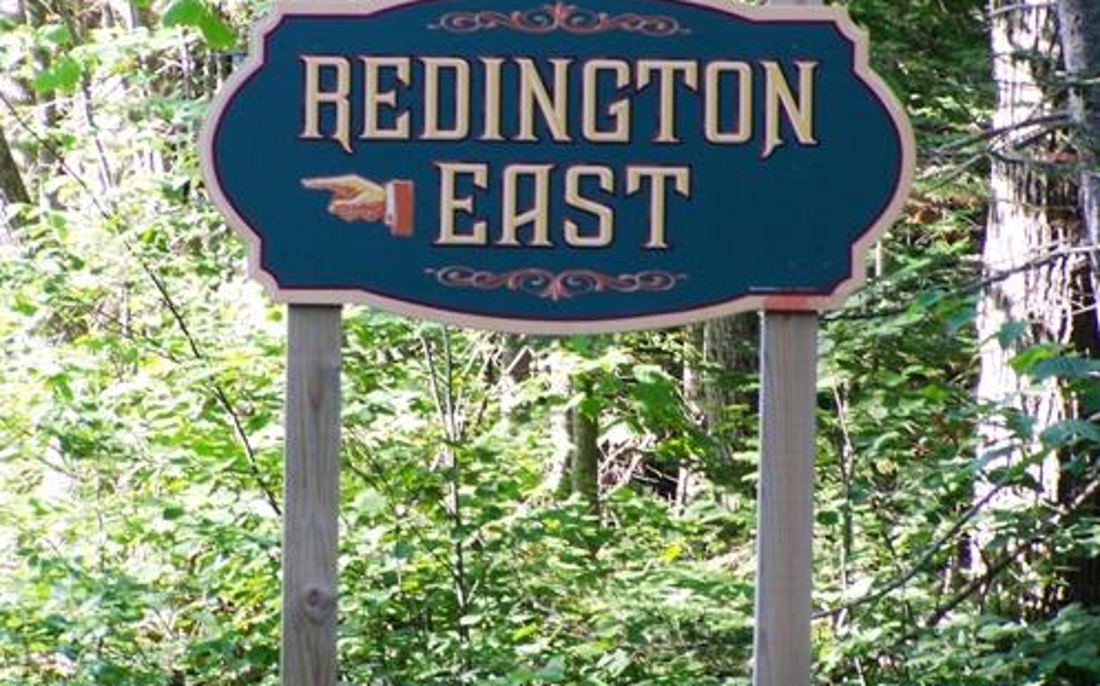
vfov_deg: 5.2
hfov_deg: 8.3
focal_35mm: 254
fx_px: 7610
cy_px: 284
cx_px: 549
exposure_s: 1/100
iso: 140
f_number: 3.3
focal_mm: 39.5
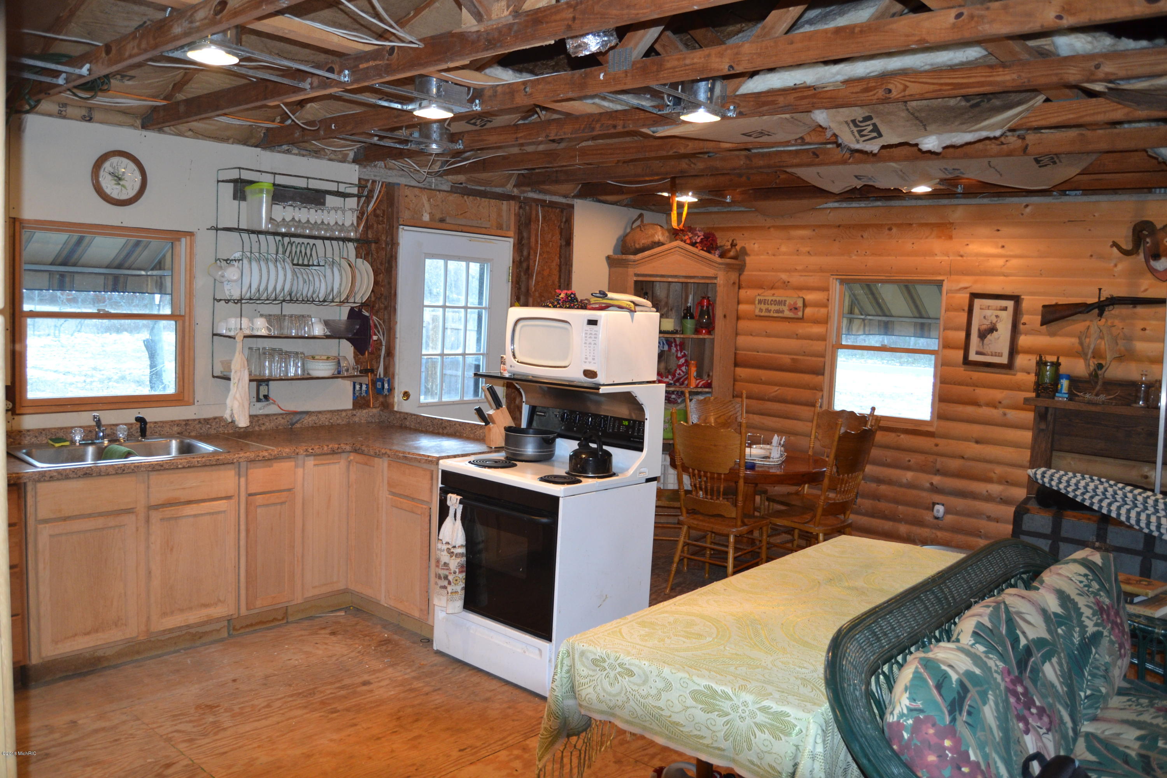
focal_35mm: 27
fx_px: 875
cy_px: 389
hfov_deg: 67.4
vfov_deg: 47.9
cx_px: 584
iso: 800
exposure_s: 1/60
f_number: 3.5
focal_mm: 18
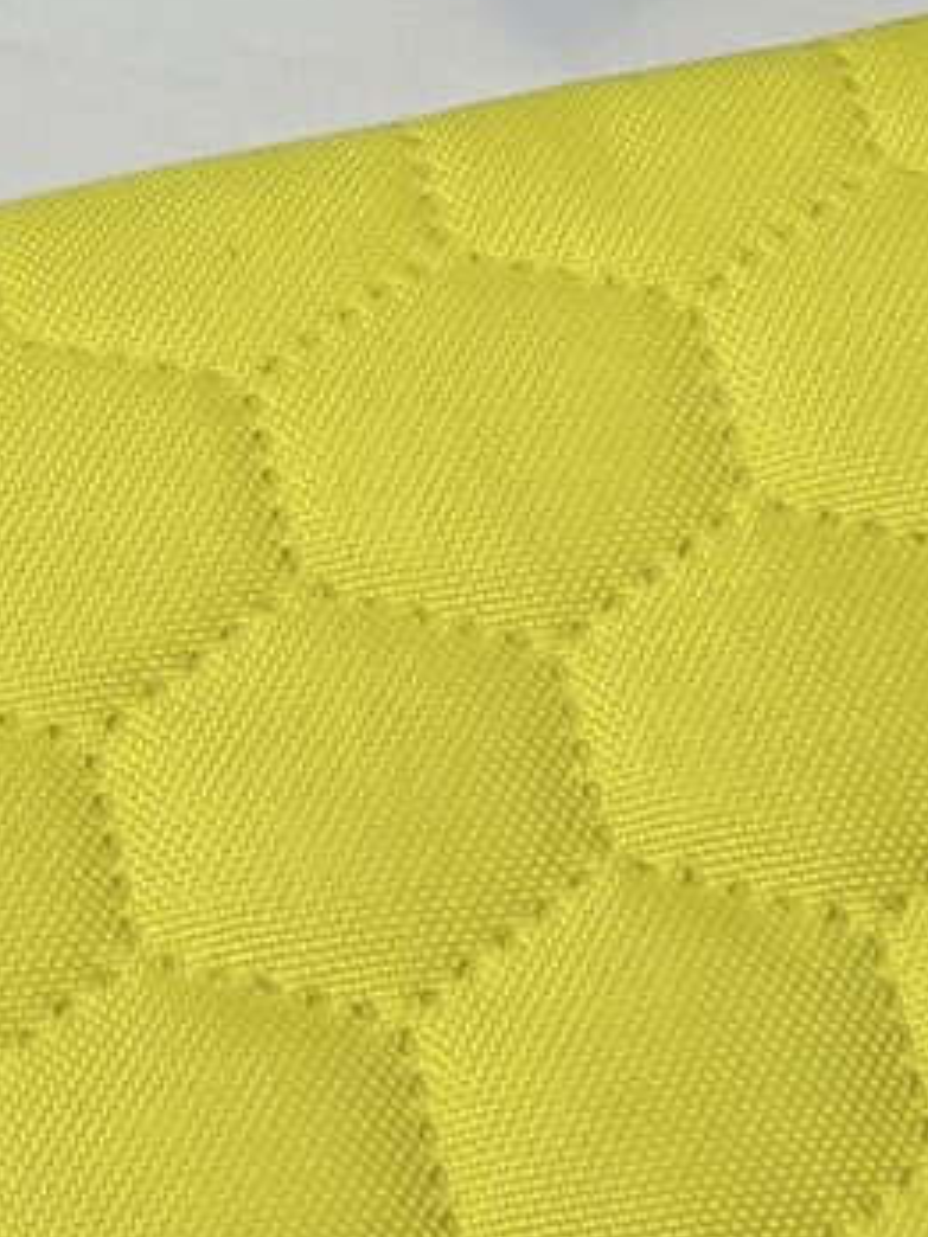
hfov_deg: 8.8
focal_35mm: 169
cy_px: 199
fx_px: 6041
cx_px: 619
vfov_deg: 11.6
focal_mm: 6.3
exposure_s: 1/173
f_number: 1.7
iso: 12
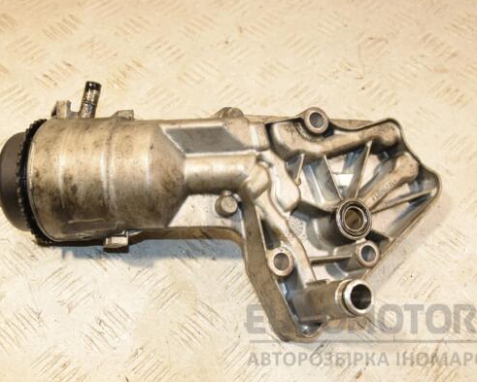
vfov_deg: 27.6
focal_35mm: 55
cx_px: 228
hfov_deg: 34.1
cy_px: 190
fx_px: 777
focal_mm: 32
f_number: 5.6
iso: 800
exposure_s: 1/200
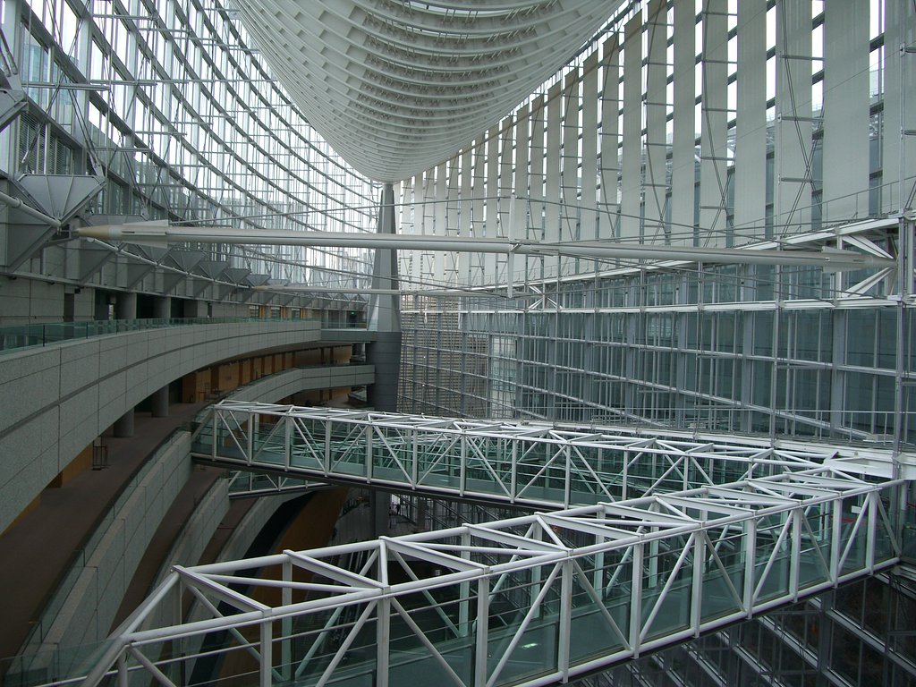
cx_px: 458
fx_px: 1006
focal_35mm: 38
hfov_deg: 49.0
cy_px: 344
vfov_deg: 37.7
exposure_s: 1/160
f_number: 2.8
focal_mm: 7.9
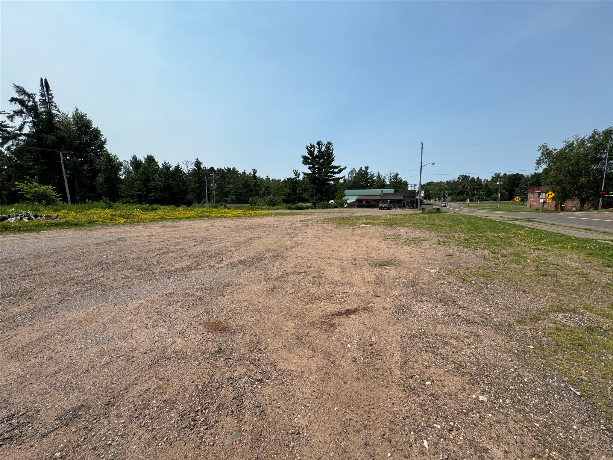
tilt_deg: -7.6
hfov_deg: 102.1
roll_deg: -1.4
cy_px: 230
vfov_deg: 85.7
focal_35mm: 14
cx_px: 306
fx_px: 248
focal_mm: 2.22
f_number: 2.2
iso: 50
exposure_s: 1/2415
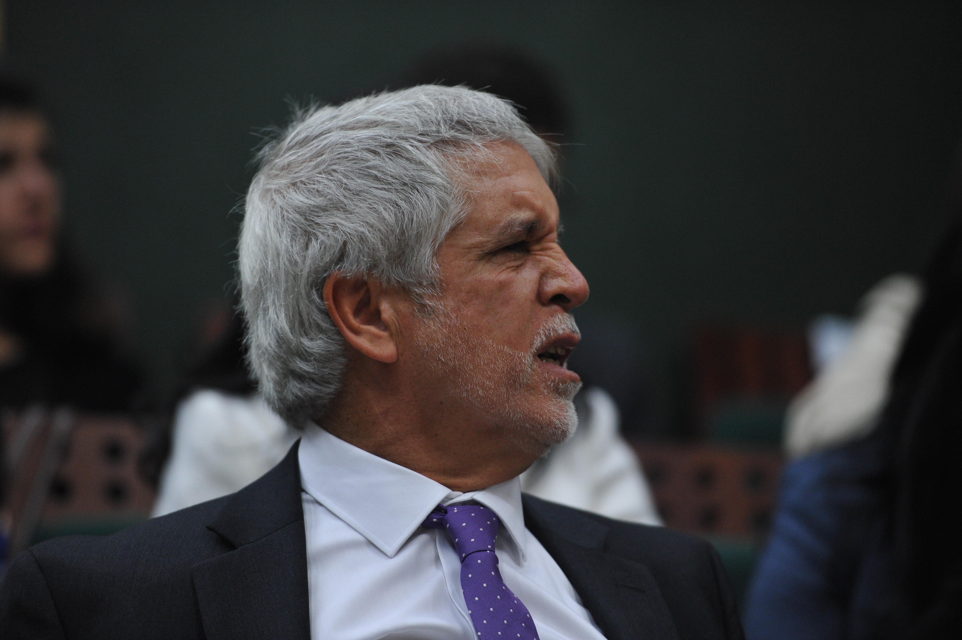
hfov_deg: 10.3
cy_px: 320
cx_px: 481
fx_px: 5341
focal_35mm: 200
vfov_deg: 6.9
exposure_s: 1/100
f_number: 2.8
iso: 2500
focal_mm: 200
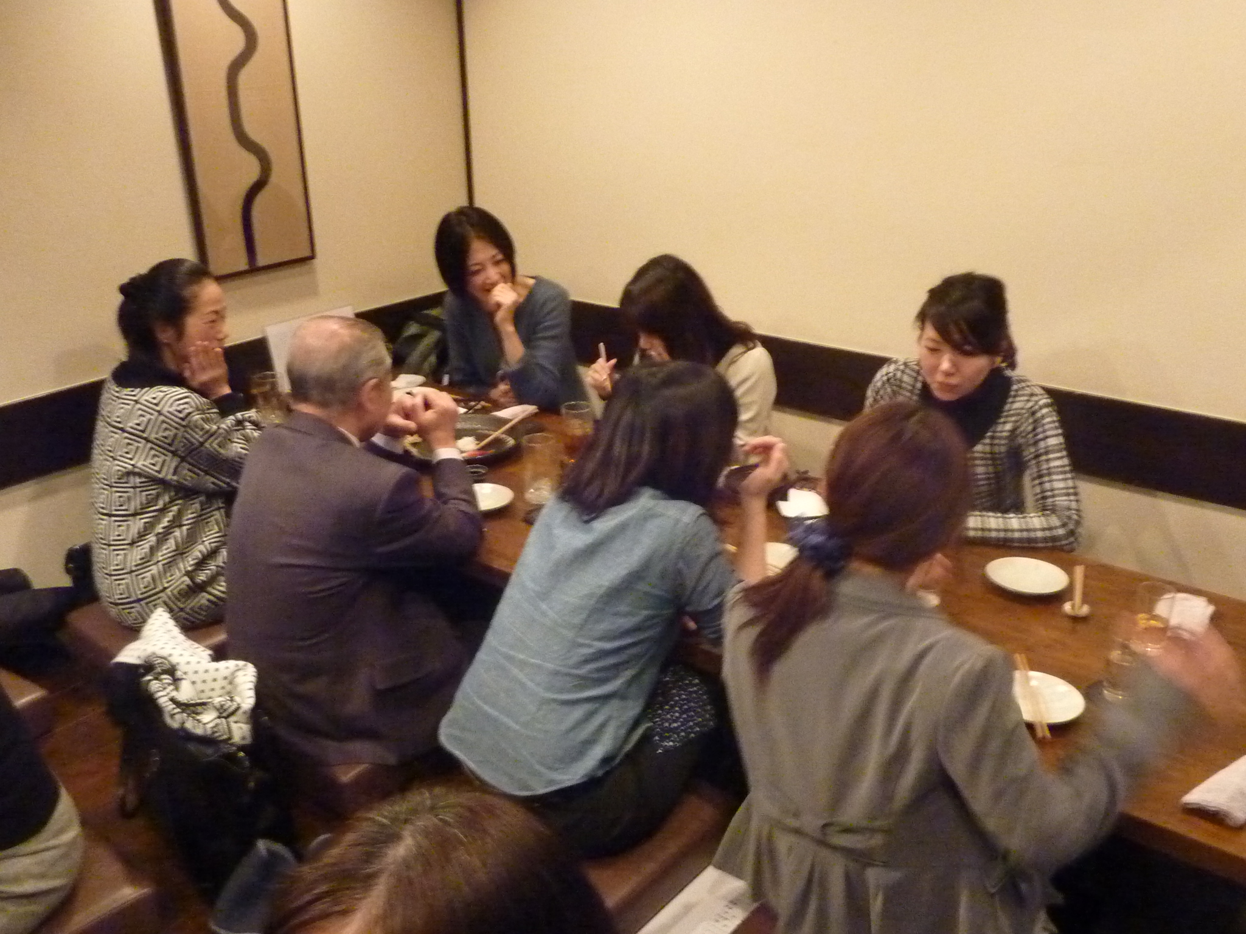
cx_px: 623
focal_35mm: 31
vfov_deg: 45.4
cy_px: 467
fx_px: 1116
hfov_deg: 58.4
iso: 800
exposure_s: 1/15
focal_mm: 4.1
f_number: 3.3
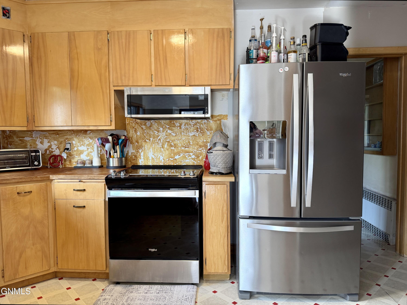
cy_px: 152
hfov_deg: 71.6
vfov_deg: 56.8
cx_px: 204
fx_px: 282
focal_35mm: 24
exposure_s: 1/120
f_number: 1.78
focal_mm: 6.76
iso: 160
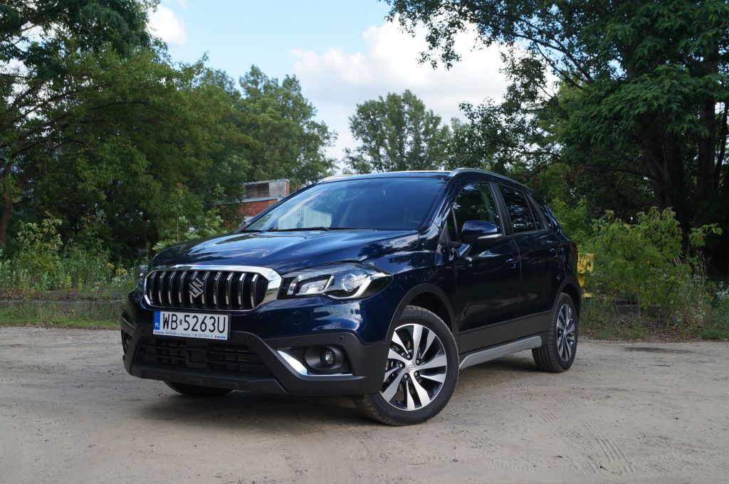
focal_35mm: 39
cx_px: 364
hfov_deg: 49.6
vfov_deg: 34.1
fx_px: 789
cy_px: 242
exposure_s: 1/125
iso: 100
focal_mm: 26
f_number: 6.3
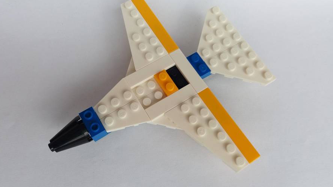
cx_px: 166
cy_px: 87
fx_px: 274
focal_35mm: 31
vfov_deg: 37.7
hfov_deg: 62.6
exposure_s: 1/254
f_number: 1.9
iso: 64
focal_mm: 3.7
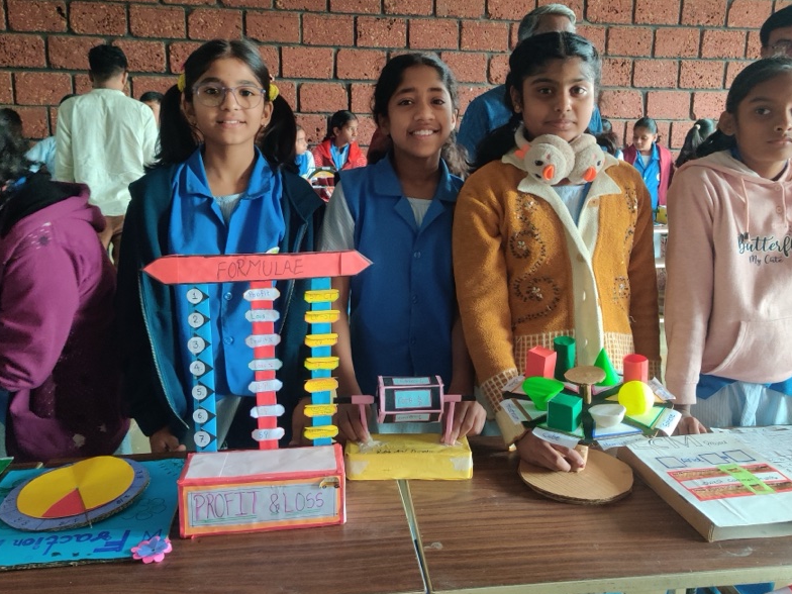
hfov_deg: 58.3
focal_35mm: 31
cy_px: 259
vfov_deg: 45.3
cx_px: 410
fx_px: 709
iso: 1250
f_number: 1.65
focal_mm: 4.75
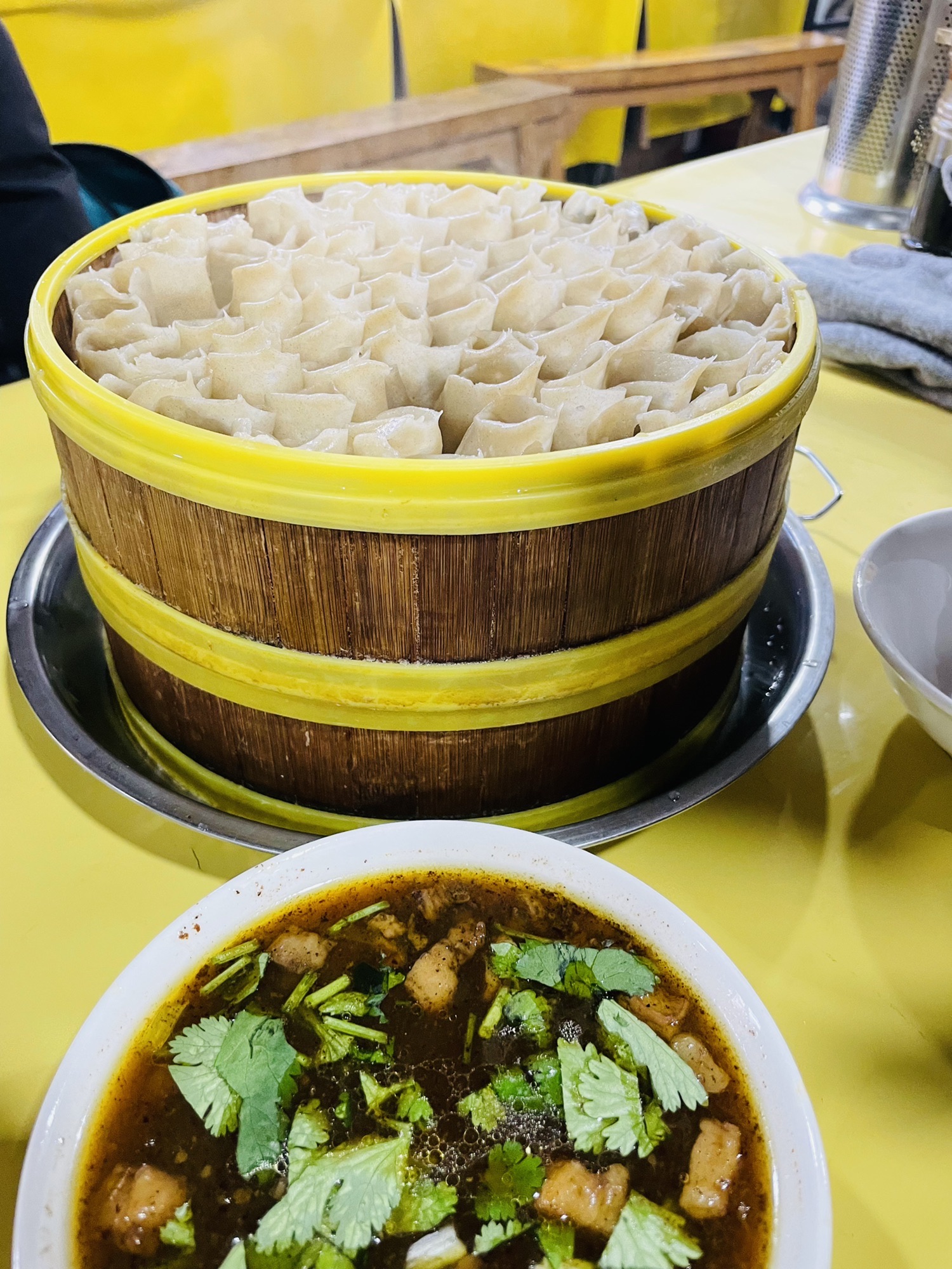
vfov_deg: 67.3
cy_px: 634
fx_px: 953
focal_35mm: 26
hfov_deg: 53.1
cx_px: 476
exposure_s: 1/60
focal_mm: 4.2
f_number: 1.6
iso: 200
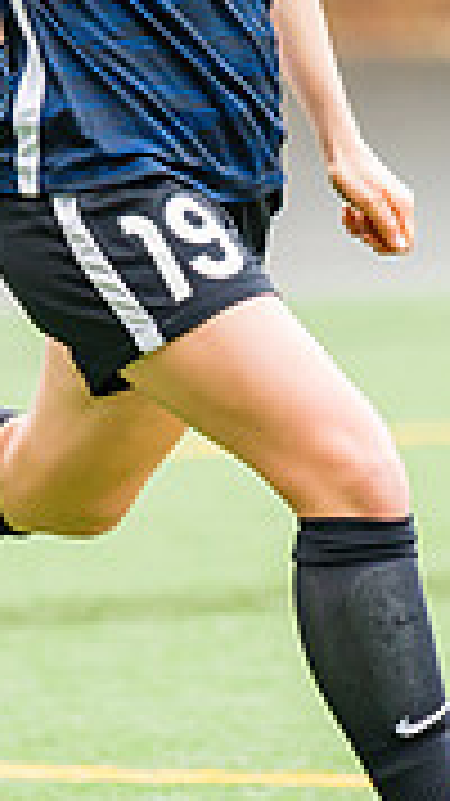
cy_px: 184
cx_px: 352
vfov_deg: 2.8
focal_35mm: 779
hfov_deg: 1.6
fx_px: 16540
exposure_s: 1/1000
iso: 560
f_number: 2.8
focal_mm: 170
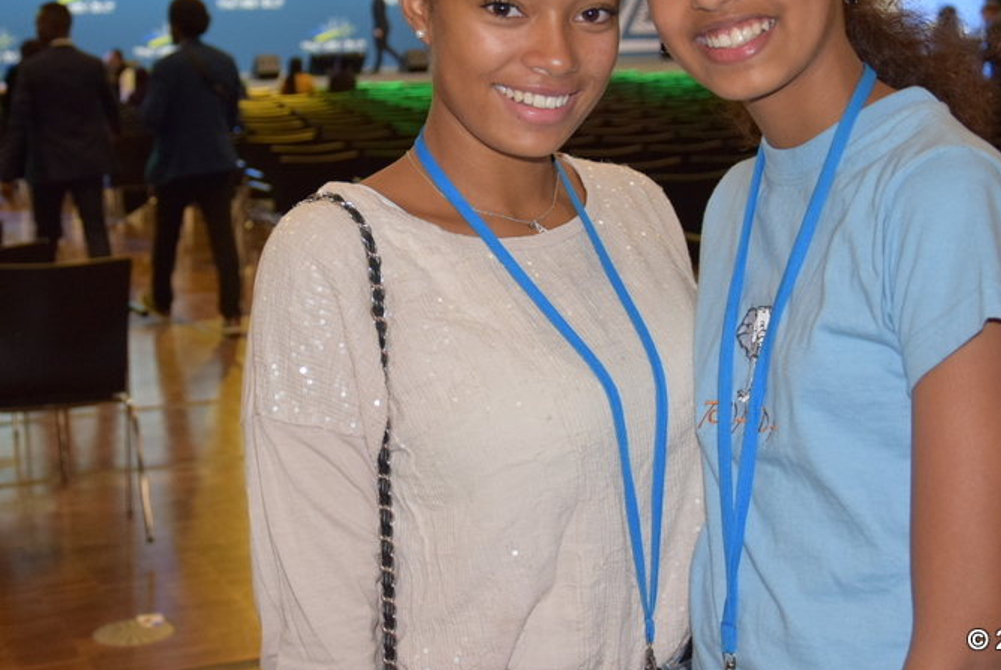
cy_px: 172
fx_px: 1921
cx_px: 408
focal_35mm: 69
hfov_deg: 29.2
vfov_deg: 19.6
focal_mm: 30
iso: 1100
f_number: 4.2
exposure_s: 1/60
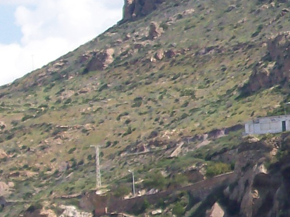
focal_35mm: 329
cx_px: 549
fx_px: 2755
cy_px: 158
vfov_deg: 4.5
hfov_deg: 5.9
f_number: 3.8
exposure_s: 1/672
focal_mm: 11.6
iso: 80
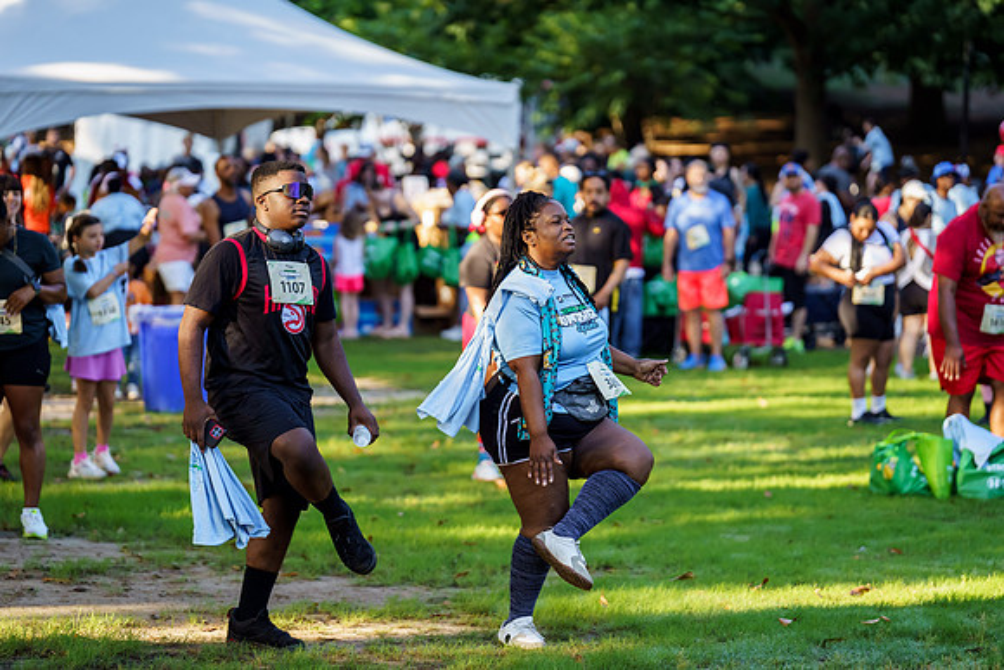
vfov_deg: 10.2
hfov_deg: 15.3
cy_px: 335
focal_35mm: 134
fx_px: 3738
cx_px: 502
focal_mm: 134
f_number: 2.8
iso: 1000
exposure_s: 1/1250
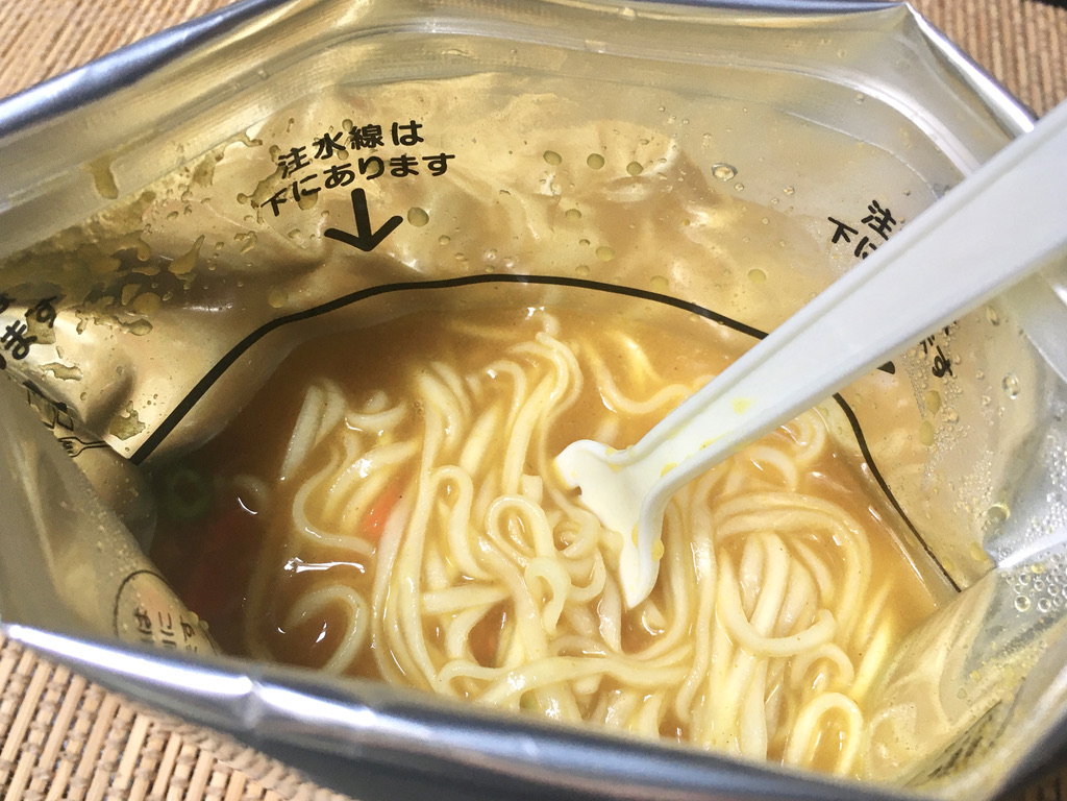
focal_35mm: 29
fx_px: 894
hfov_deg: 61.7
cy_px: 400
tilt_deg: -61.1
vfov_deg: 48.2
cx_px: 534
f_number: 2.2
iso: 80
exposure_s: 1/30
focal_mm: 4.15
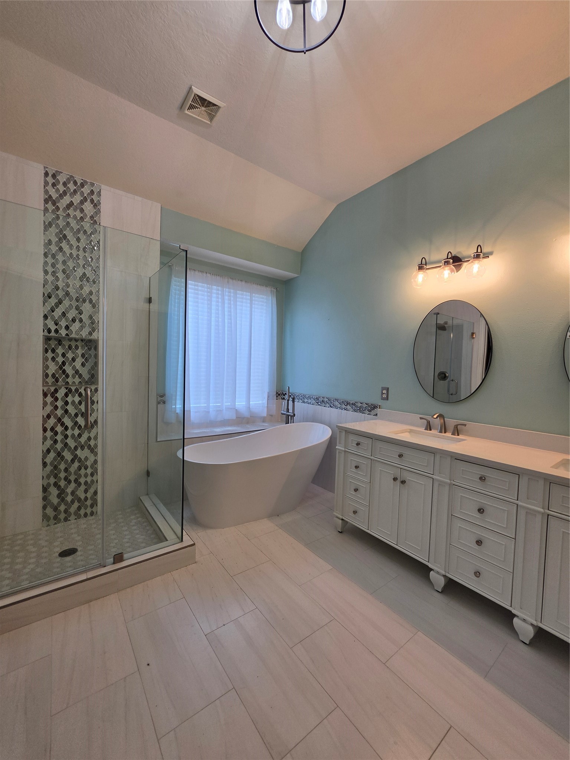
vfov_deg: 106.2
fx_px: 285
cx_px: 285
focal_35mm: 13
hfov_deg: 89.9
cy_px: 380
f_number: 1.9
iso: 50
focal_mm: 2.2
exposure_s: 1/120
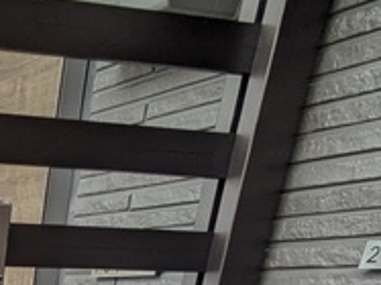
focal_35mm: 72
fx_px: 792
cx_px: -226
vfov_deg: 14.0
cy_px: 690
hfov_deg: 21.5
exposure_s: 1/120
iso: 55
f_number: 2.2
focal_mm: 1.83
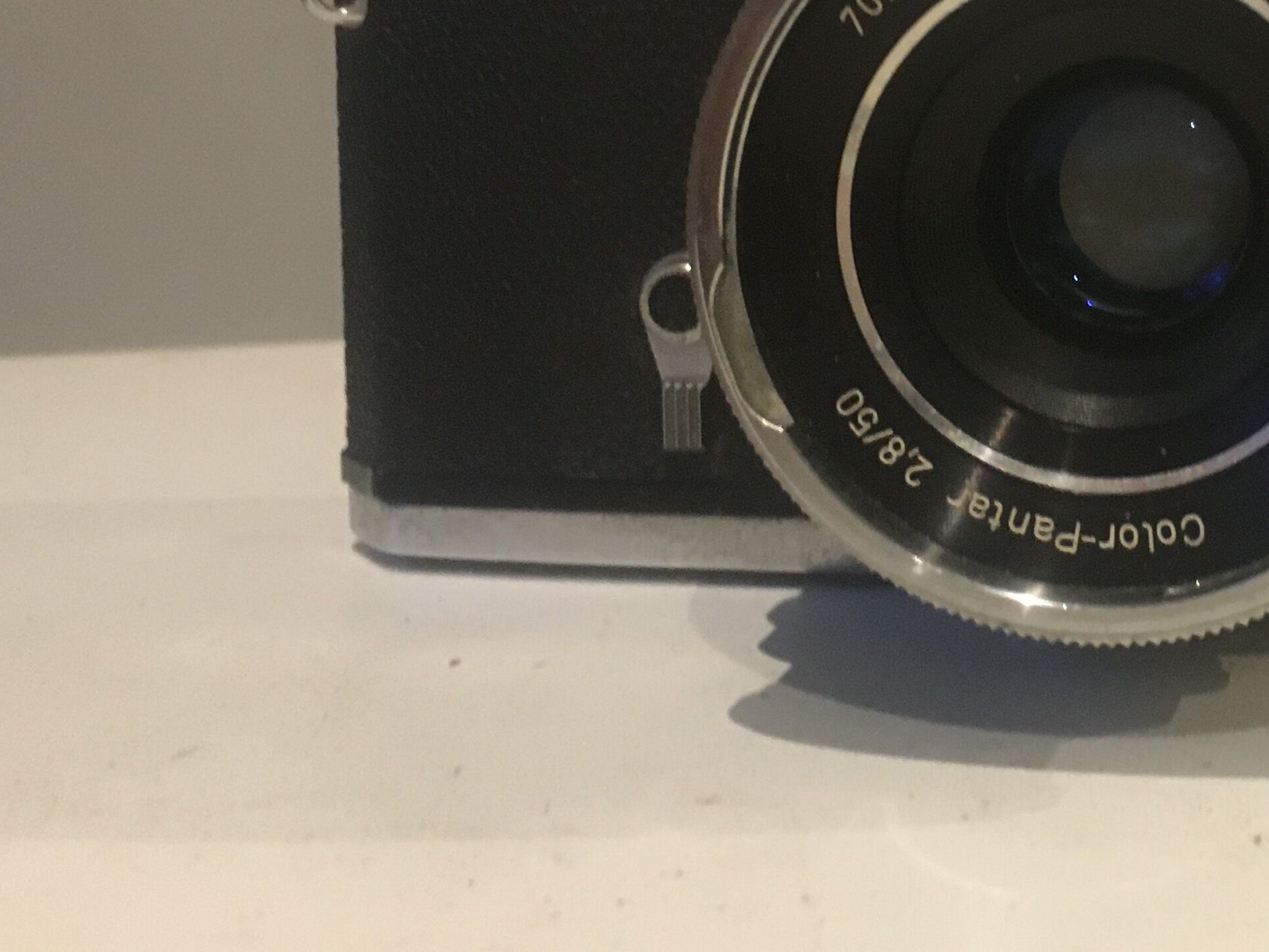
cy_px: 148
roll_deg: +0.5
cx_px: 1078
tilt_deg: -2.5
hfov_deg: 30.6
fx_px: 2236
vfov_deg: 23.6
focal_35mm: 61
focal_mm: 4.15
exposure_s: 1/17
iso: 200
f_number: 2.2
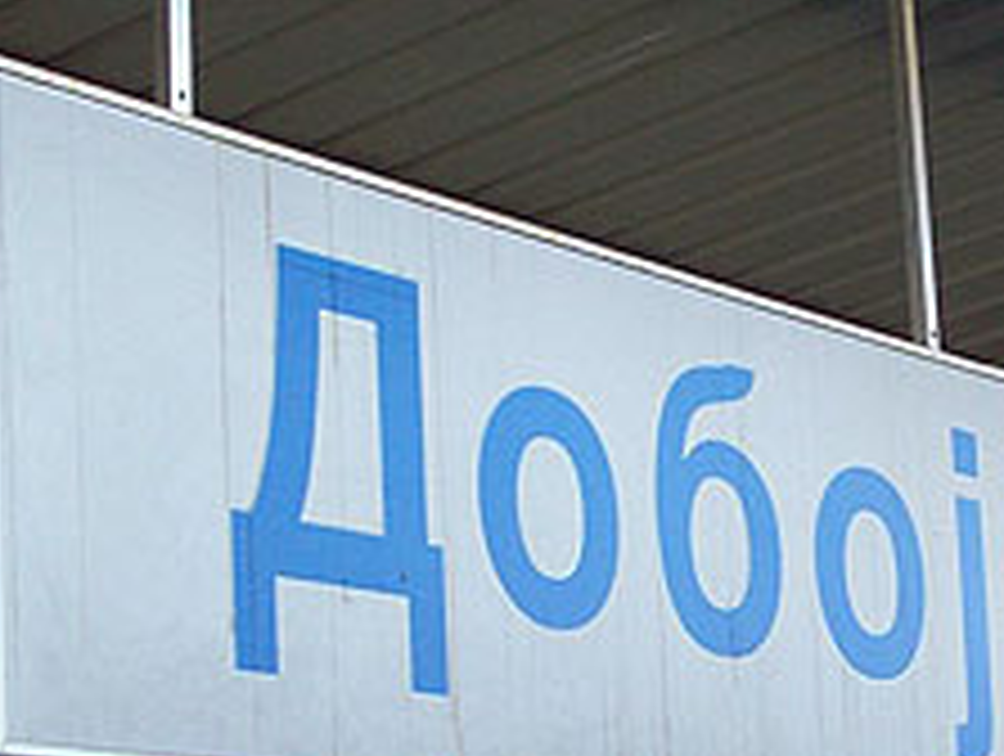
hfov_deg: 17.3
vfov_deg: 13.1
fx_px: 3283
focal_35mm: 113
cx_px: 792
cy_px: 540
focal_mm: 9.4
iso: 135
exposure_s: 1/169
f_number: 3.4
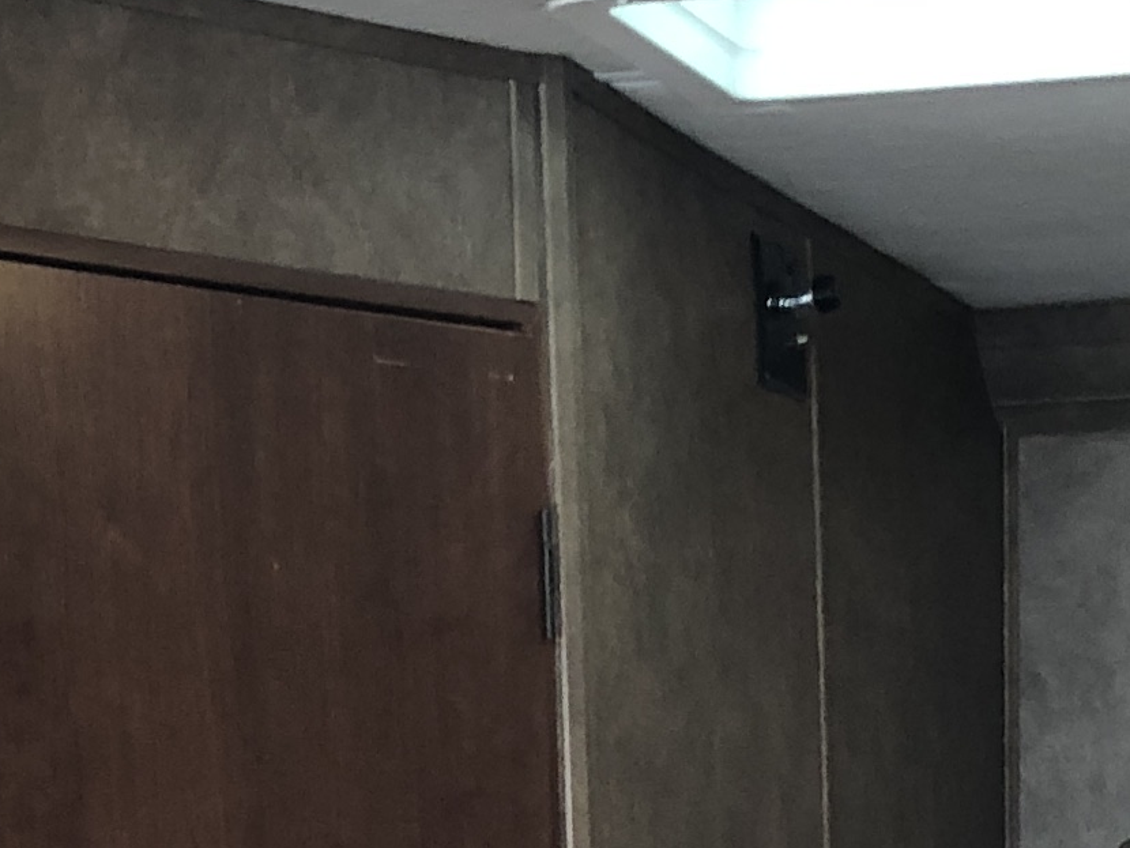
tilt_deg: -8.2
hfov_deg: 14.5
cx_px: 590
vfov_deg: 10.1
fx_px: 4441
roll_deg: +2.8
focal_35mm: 136
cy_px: 1651
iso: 50
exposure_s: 1/15
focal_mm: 3.99
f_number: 1.8
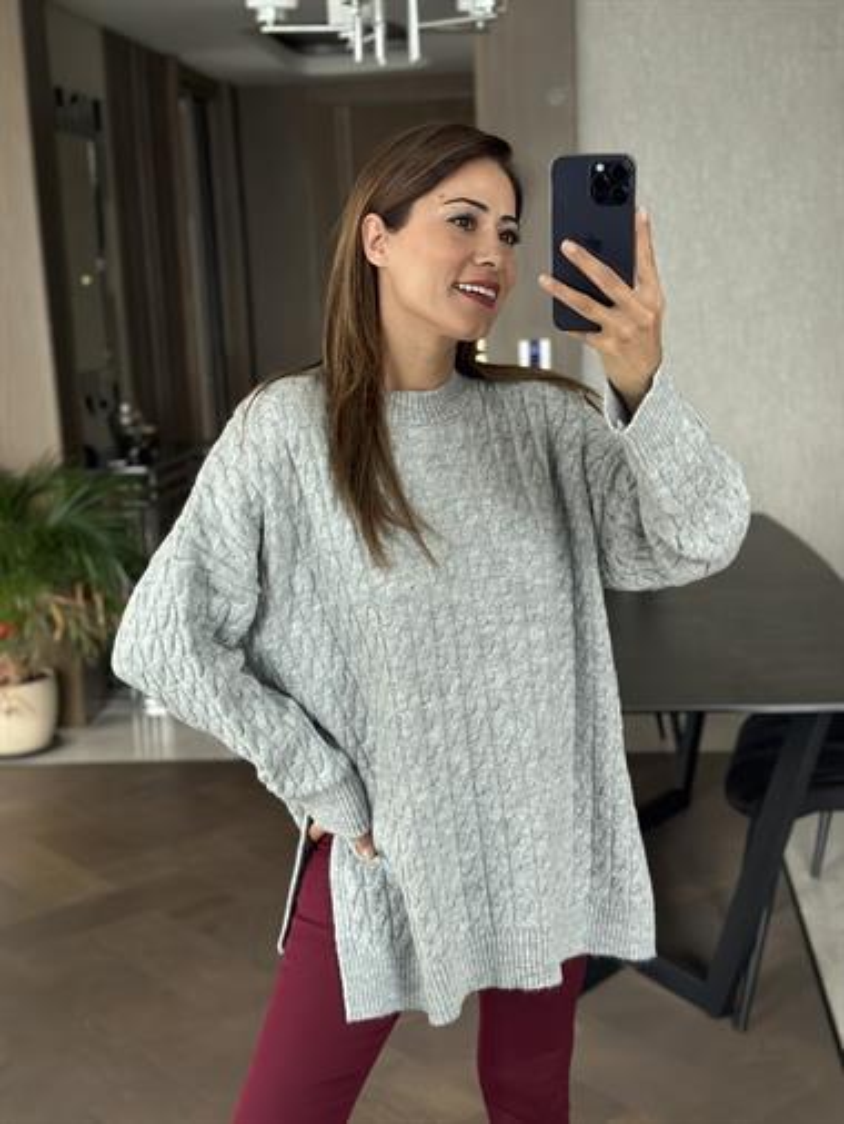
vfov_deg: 39.6
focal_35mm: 48
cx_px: 422
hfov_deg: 30.3
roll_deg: +3.3
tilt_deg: -15.3
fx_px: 1559
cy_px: 562
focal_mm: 6.86
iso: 400
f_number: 1.78
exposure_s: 1/40
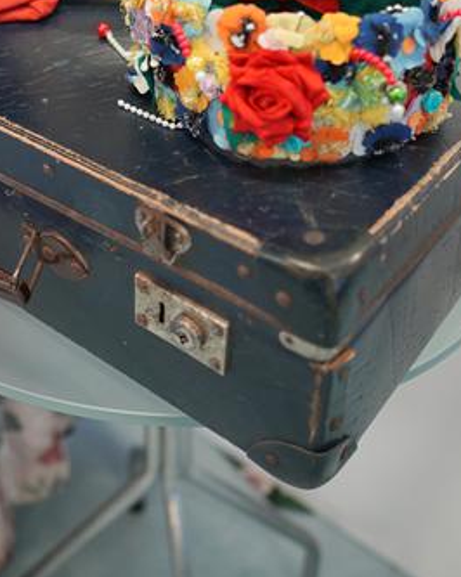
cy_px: 85
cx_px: 127
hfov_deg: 28.8
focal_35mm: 52
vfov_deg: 34.5
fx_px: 888
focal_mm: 24
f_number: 1.8
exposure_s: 1/30
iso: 160
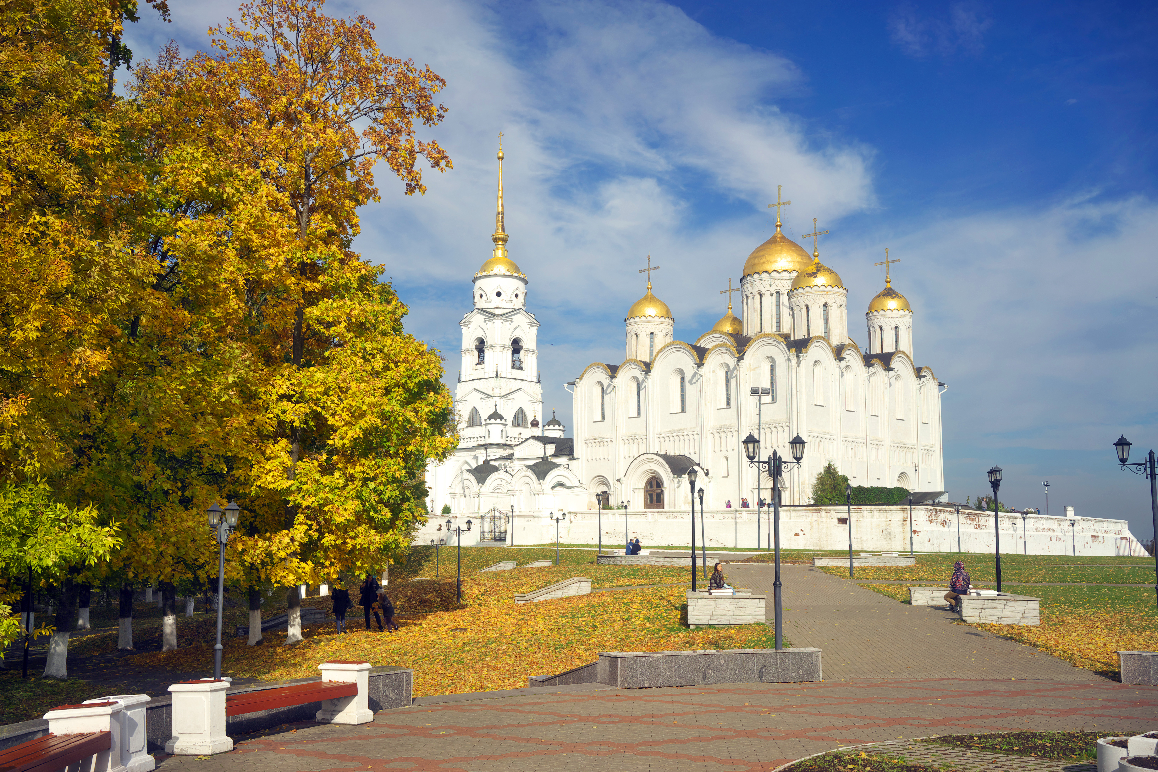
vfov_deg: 37.9
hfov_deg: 54.4
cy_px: 386
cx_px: 579
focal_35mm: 35
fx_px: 1126
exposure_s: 1/200
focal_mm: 35
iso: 100
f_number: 9
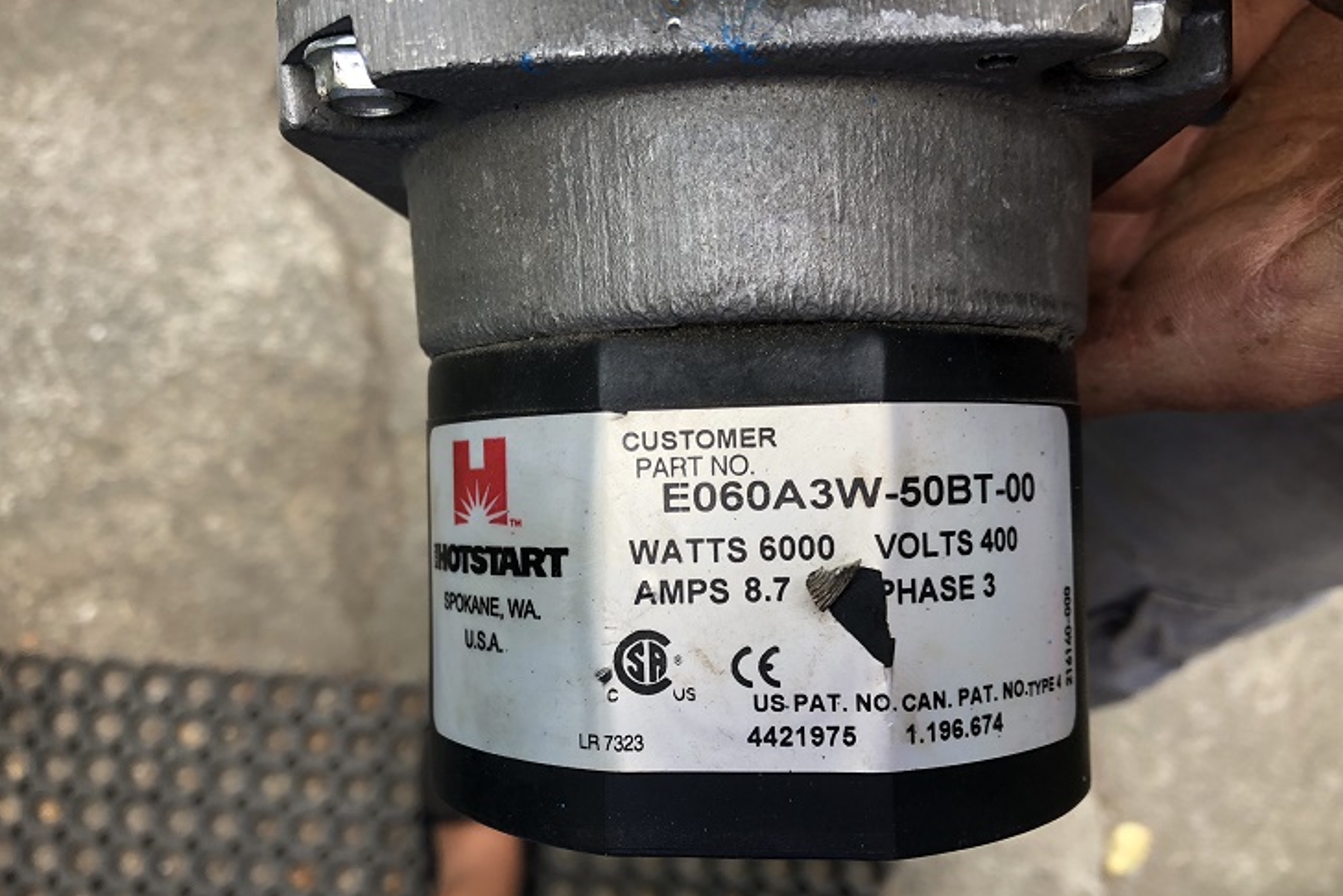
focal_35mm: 30
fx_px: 1120
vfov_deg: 43.5
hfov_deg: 61.9
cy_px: 513
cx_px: 655
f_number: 1.8
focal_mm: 3.99
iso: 32
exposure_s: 1/120
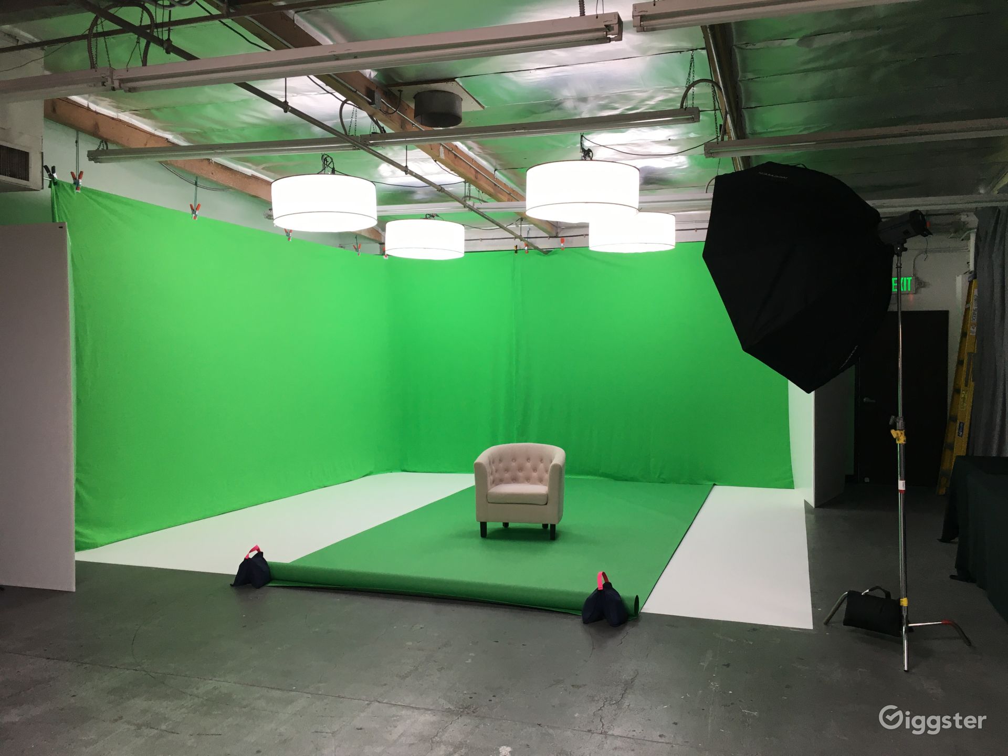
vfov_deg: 48.2
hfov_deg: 61.7
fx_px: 844
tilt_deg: -1.5
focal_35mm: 29
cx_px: 504
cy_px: 378
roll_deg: +0.8
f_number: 2.2
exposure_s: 1/40
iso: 25
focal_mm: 4.15
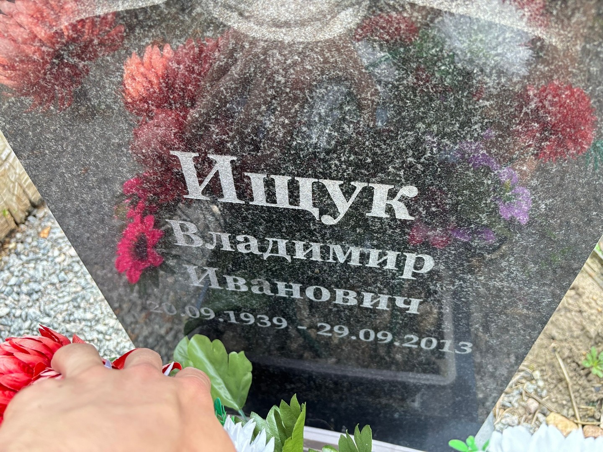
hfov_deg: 67.3
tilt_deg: -47.3
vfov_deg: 53.1
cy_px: 226
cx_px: 302
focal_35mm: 26
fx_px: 453
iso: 125
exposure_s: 1/104
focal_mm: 5.96
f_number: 1.6
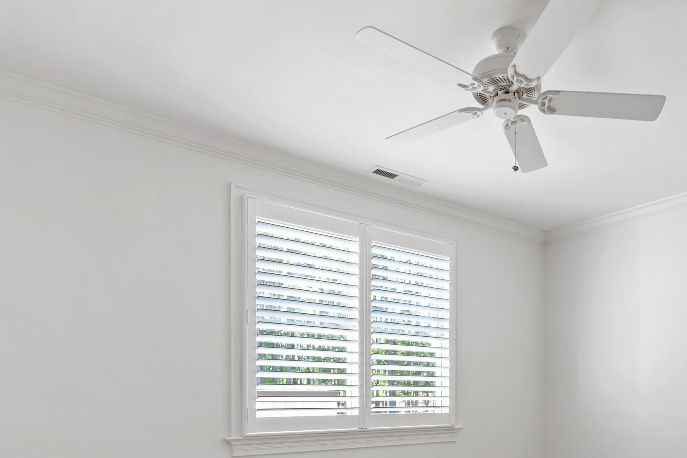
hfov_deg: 64.7
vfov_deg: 44.7
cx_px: 485
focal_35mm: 27
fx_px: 515
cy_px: 388
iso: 100
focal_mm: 10
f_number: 8
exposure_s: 1/2
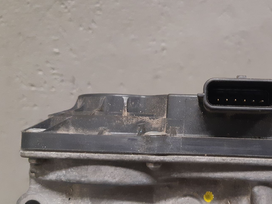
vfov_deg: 35.1
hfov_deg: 44.4
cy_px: 97
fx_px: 322
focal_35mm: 41
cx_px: 200
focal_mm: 3.93
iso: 250
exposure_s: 1/50
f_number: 1.7
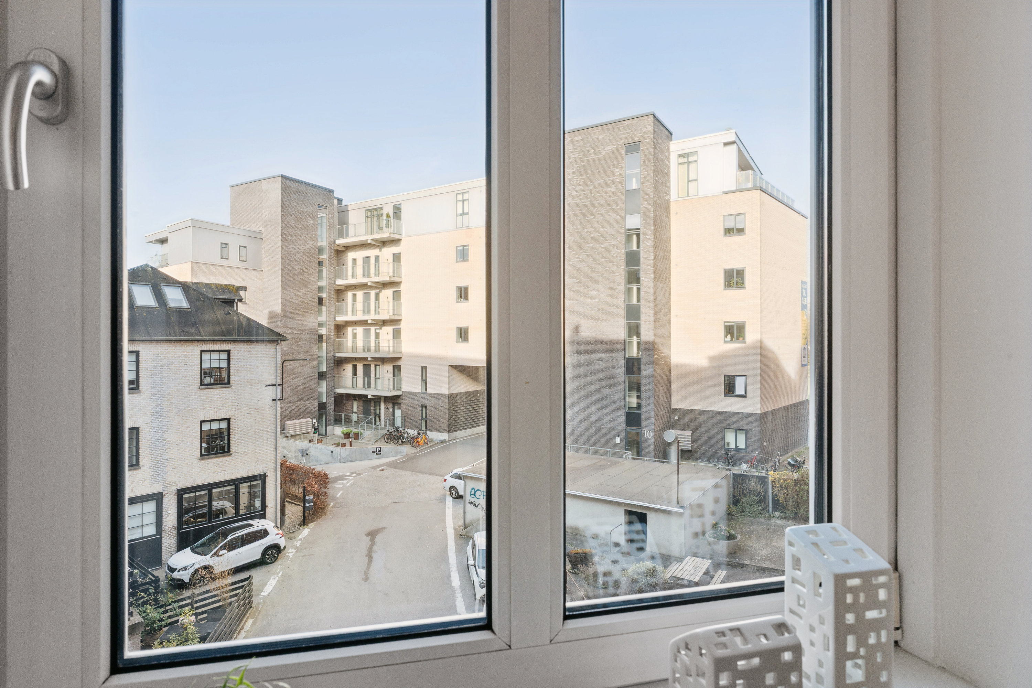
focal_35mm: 20
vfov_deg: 61.9
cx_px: 516
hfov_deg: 84.0
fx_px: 573
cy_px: 344
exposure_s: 1/60
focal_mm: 20
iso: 800
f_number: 11
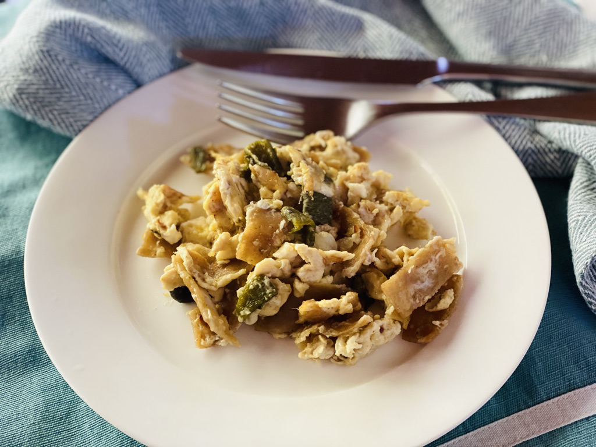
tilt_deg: -52.8
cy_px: 224
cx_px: 298
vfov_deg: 28.0
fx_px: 895
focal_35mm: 52
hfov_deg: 36.8
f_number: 2
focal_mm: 6
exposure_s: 1/40
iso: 200
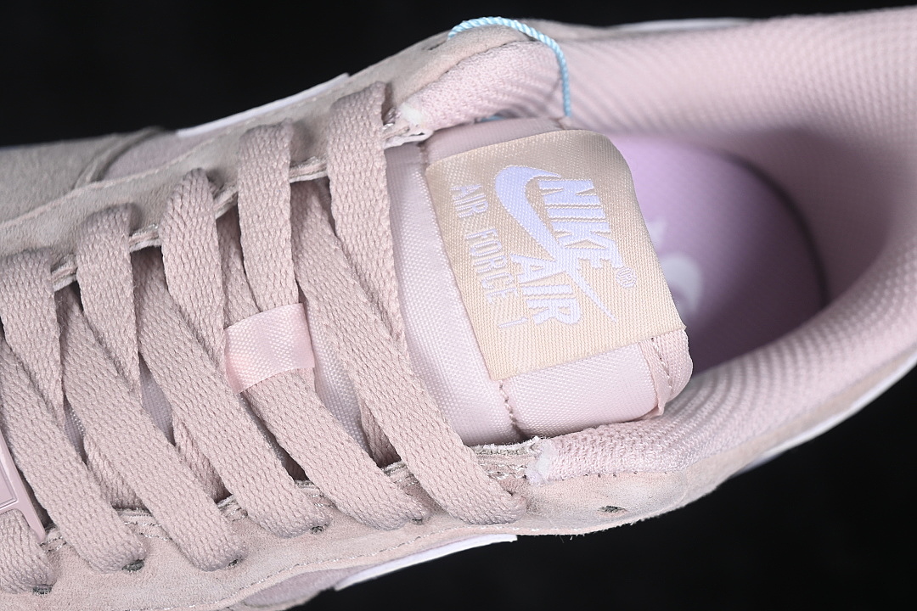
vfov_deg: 18.2
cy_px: 306
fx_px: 1910
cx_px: 458
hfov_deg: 27.0
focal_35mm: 75
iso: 160
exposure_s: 1/80
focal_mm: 50
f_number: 7.1
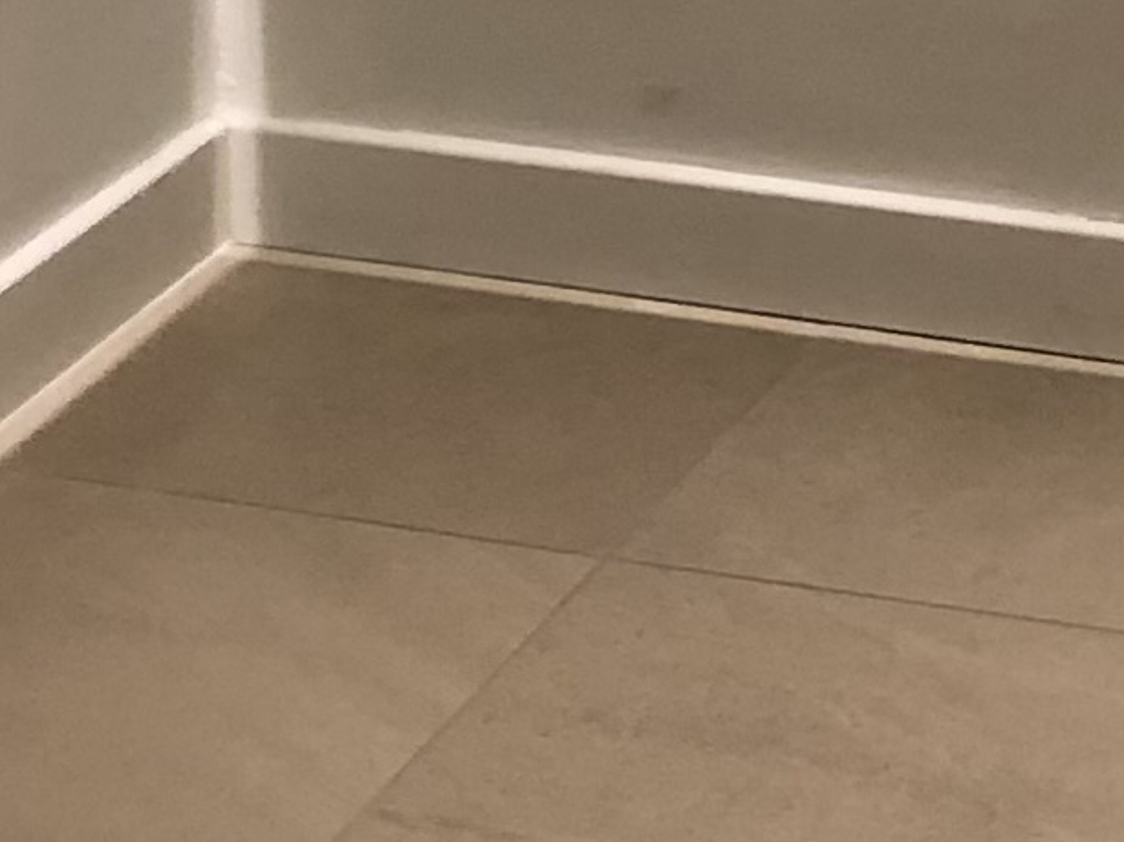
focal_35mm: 184
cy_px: -675
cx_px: 381
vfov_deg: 7.8
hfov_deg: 10.7
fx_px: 5972
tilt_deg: -9.0
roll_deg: +1.4
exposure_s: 1/60
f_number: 1.8
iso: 125
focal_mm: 4
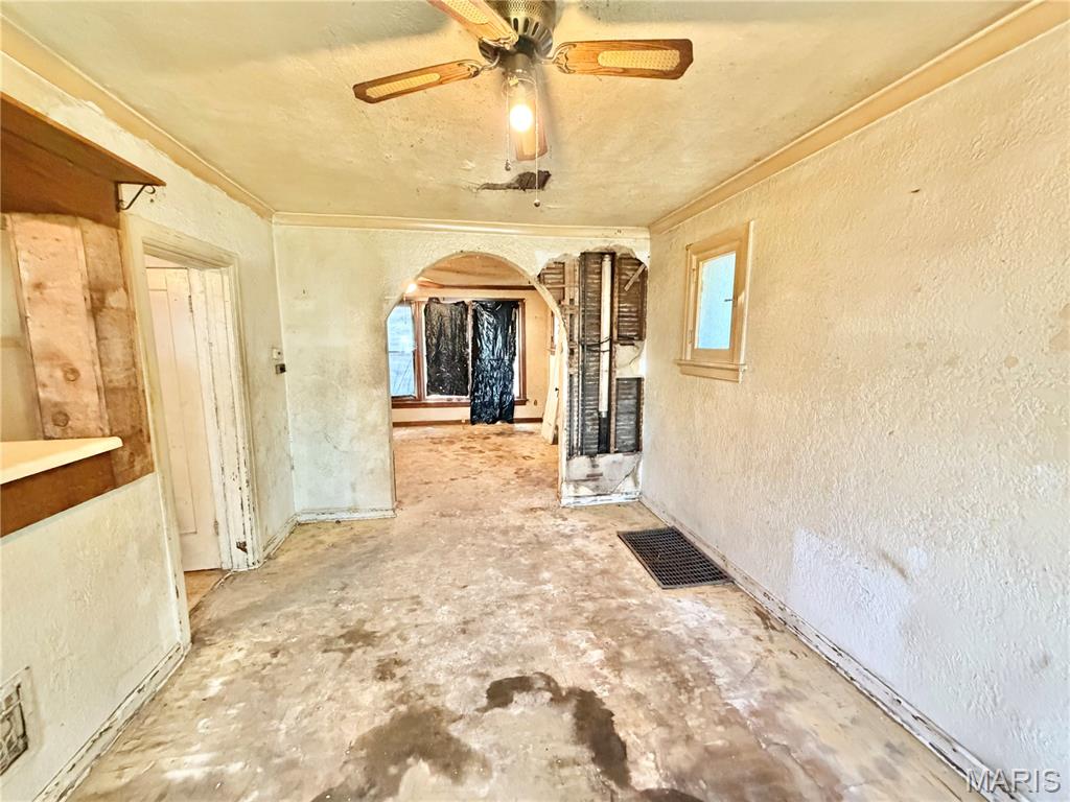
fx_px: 433
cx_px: 535
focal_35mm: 14
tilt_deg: -7.1
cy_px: 401
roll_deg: +0.1
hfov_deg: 102.1
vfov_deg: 85.7
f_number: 2.2
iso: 800
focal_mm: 2.22
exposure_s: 1/60
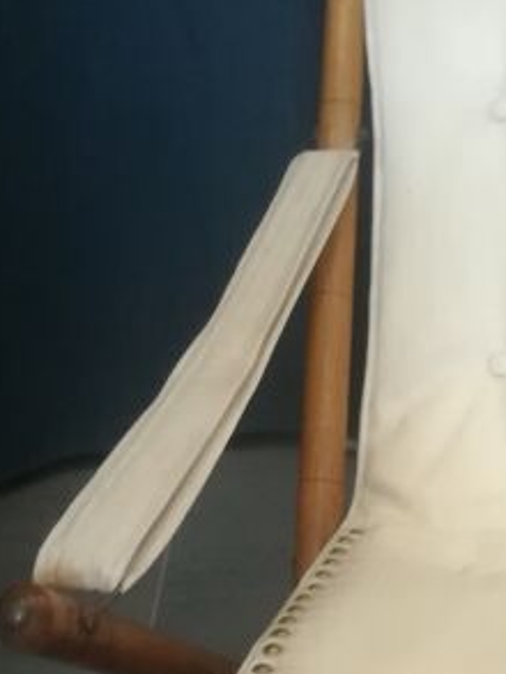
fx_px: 1383
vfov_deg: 27.0
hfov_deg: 19.6
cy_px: 506
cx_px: 600
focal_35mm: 71
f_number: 2.2
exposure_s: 1/20
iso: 640
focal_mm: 3.83
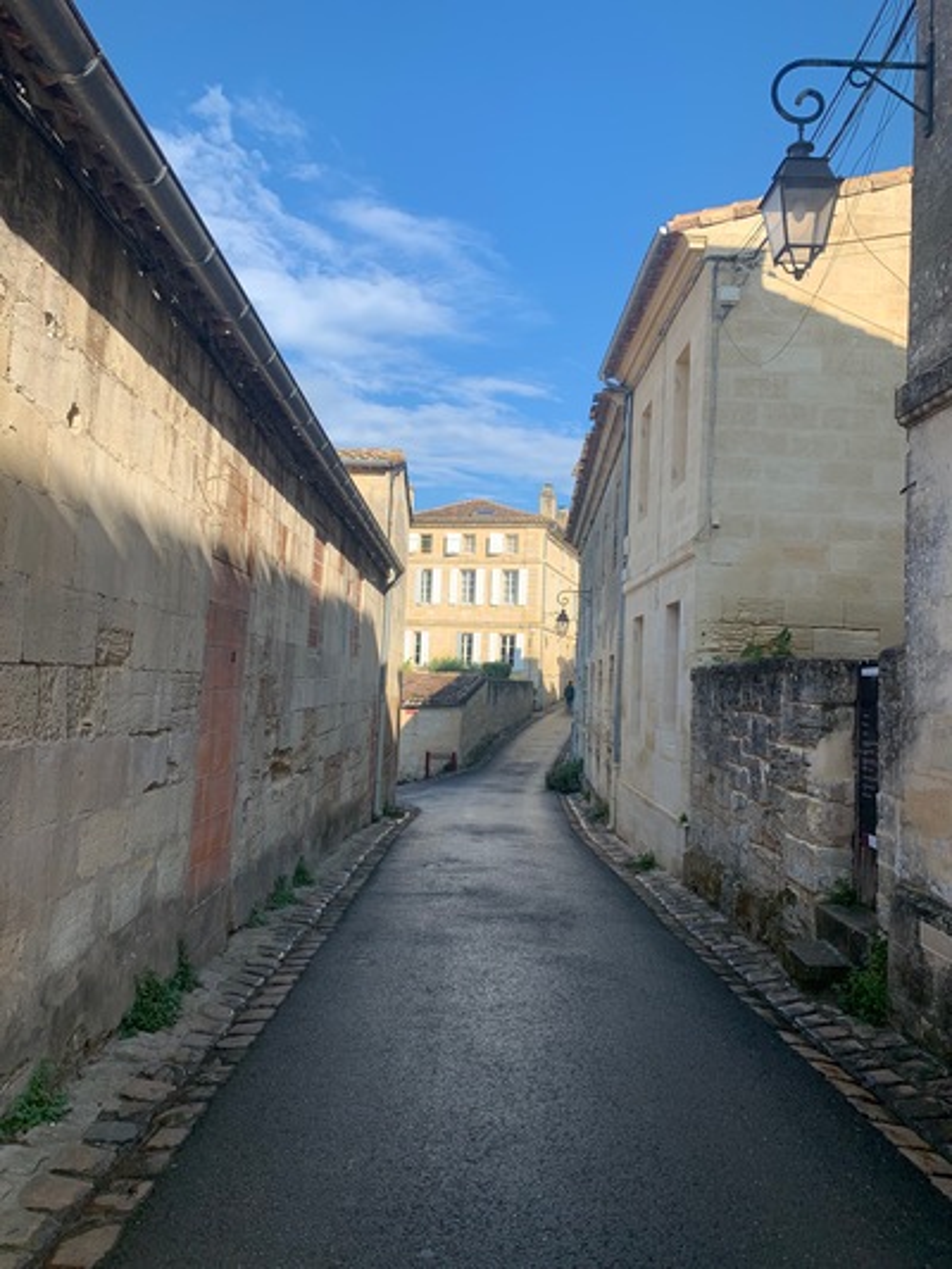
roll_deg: -2.5
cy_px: 634
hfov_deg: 53.1
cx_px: 476
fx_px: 953
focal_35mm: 26
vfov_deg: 67.3
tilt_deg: +4.6
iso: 25
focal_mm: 4.25
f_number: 1.8
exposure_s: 1/1332
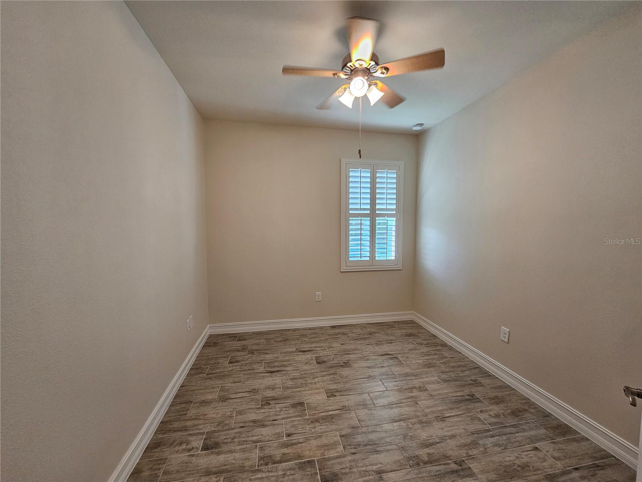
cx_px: 321
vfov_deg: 89.9
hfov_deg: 106.2
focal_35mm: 13
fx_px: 241
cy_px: 241
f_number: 2.2
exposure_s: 1/60
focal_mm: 2.2
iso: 160
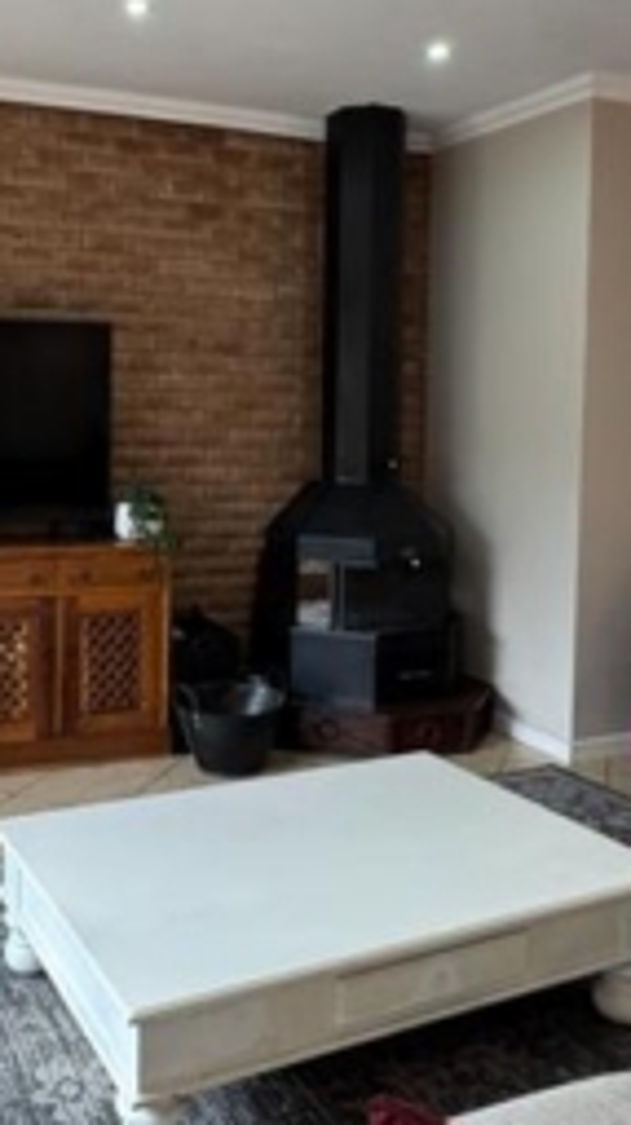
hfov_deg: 33.1
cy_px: 468
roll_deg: -1.5
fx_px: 1043
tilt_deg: -2.7
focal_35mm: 35
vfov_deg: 56.4
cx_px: 177
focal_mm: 2.22
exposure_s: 1/50
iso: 320
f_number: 2.2
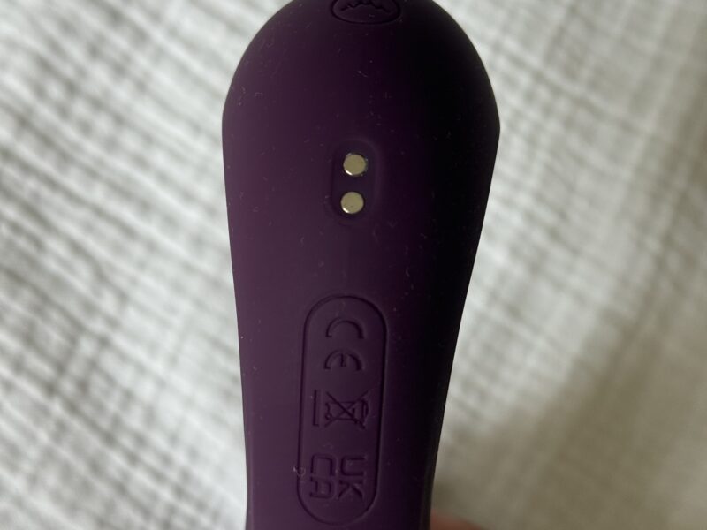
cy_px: 265
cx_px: 354
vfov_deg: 30.3
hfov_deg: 39.7
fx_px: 980
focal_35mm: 48
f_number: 1.78
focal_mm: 6.76
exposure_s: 1/104
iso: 100
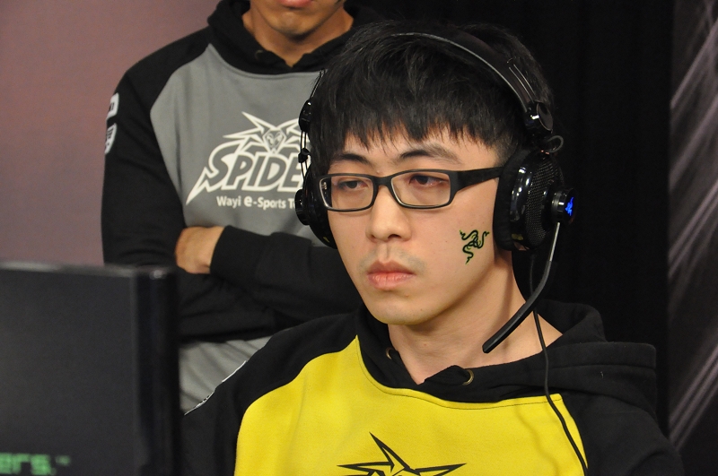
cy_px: 238
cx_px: 359
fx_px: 2091
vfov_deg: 13.0
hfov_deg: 19.5
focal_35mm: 105
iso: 3200
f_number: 7.1
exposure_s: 1/50
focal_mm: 70
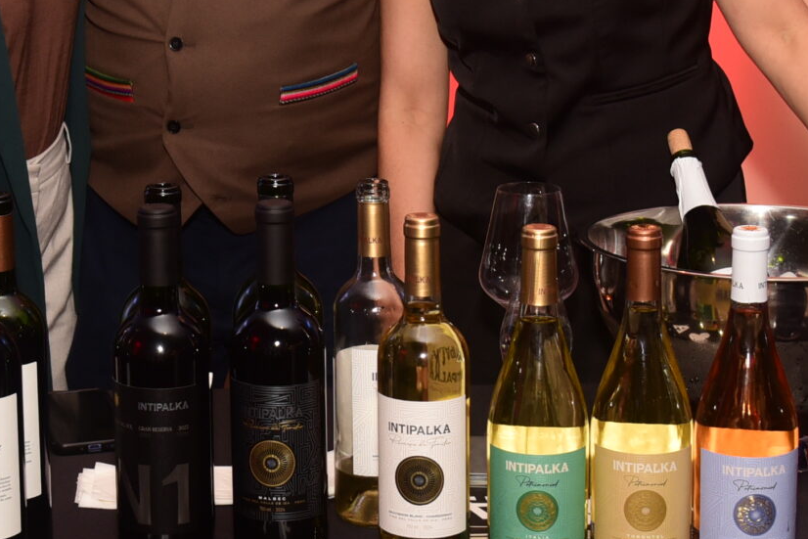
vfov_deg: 14.6
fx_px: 2088
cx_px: 224
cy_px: 63
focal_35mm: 93
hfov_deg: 21.8
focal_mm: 30
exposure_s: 1/125
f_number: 5.6
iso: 800
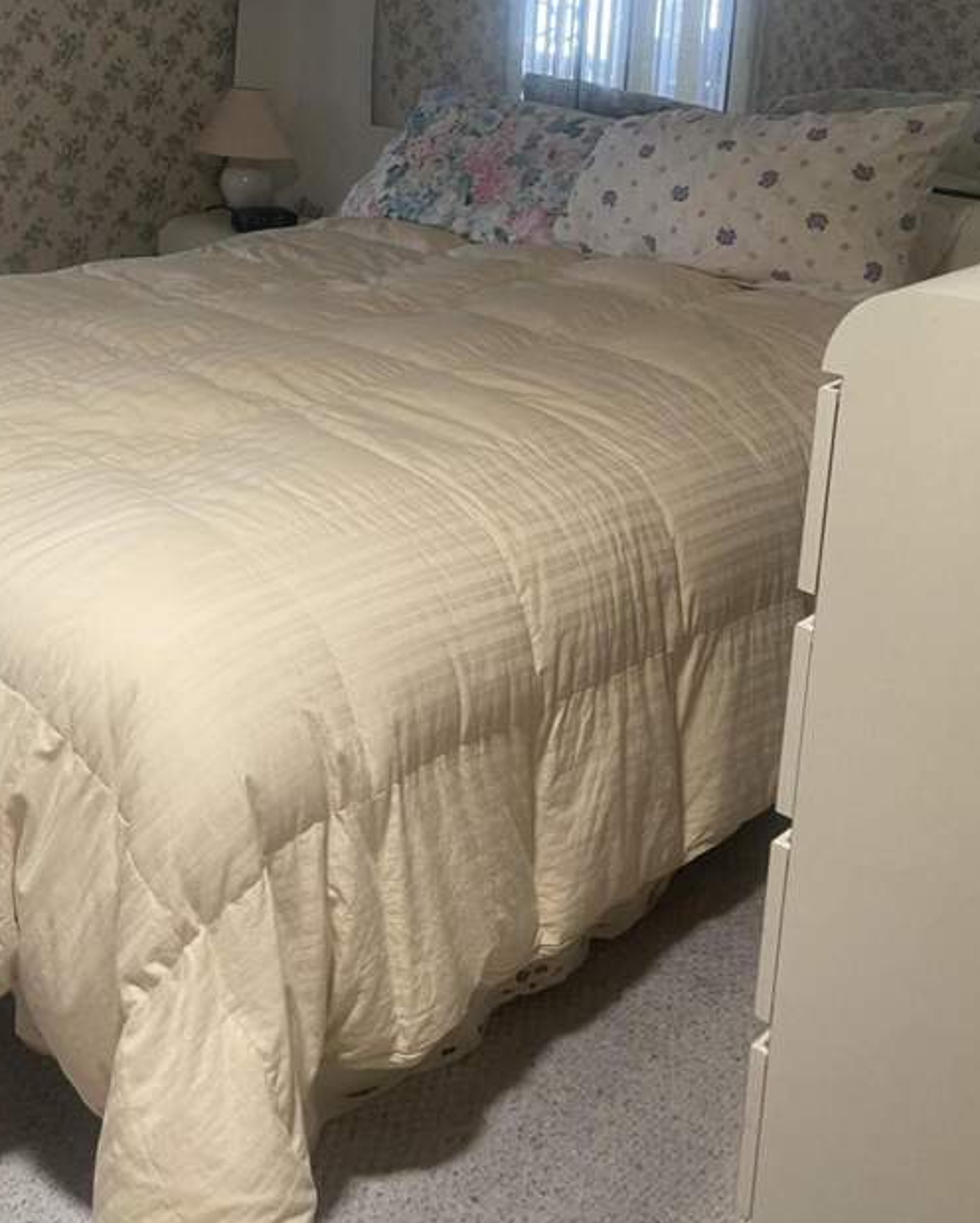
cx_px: 389
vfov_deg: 42.6
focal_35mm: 42
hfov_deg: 35.6
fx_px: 1521
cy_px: 322
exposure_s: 1/60
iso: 250
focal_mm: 5.1
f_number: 1.6
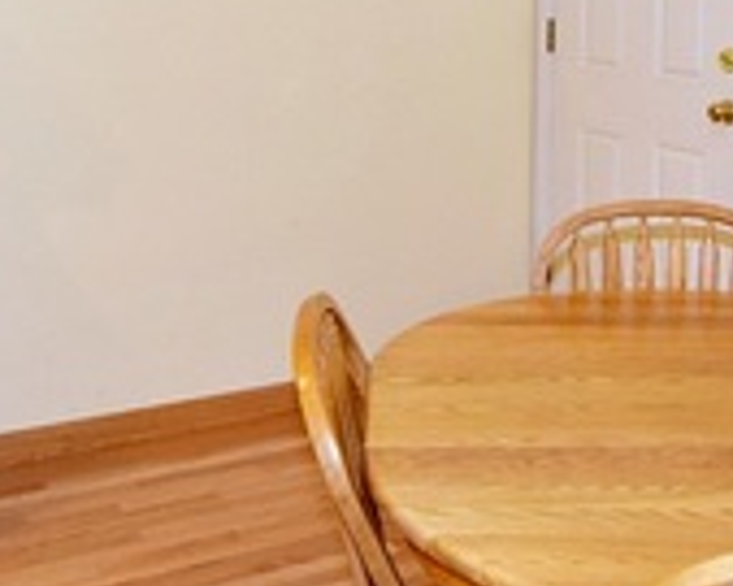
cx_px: 473
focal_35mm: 59
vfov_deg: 24.4
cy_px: -37
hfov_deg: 31.9
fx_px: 1274
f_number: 4.5
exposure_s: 1/80
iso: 800
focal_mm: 11
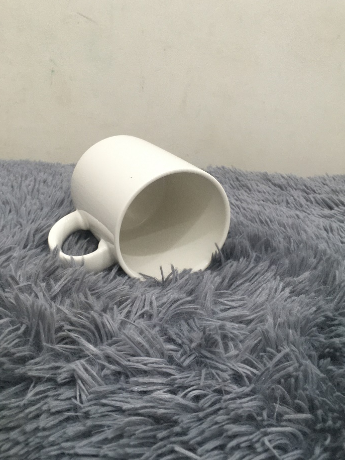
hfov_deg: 37.7
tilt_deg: -20.1
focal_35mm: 38
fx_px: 505
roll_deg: +0.6
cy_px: 208
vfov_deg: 48.9
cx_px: 156
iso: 100
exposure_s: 1/33
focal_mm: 4.15
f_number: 2.2
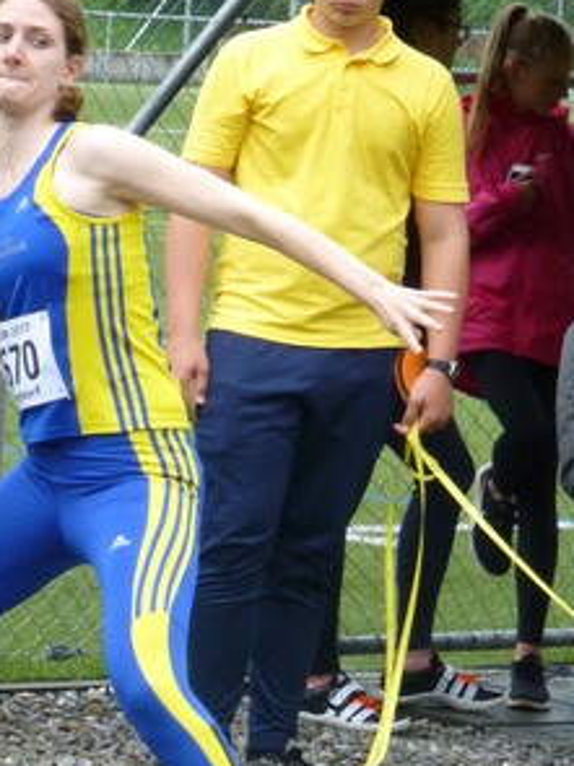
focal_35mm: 322
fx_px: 7124
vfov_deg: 6.2
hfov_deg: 4.6
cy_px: 499
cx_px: 103
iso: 500
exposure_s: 1/500
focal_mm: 31.3
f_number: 5.4
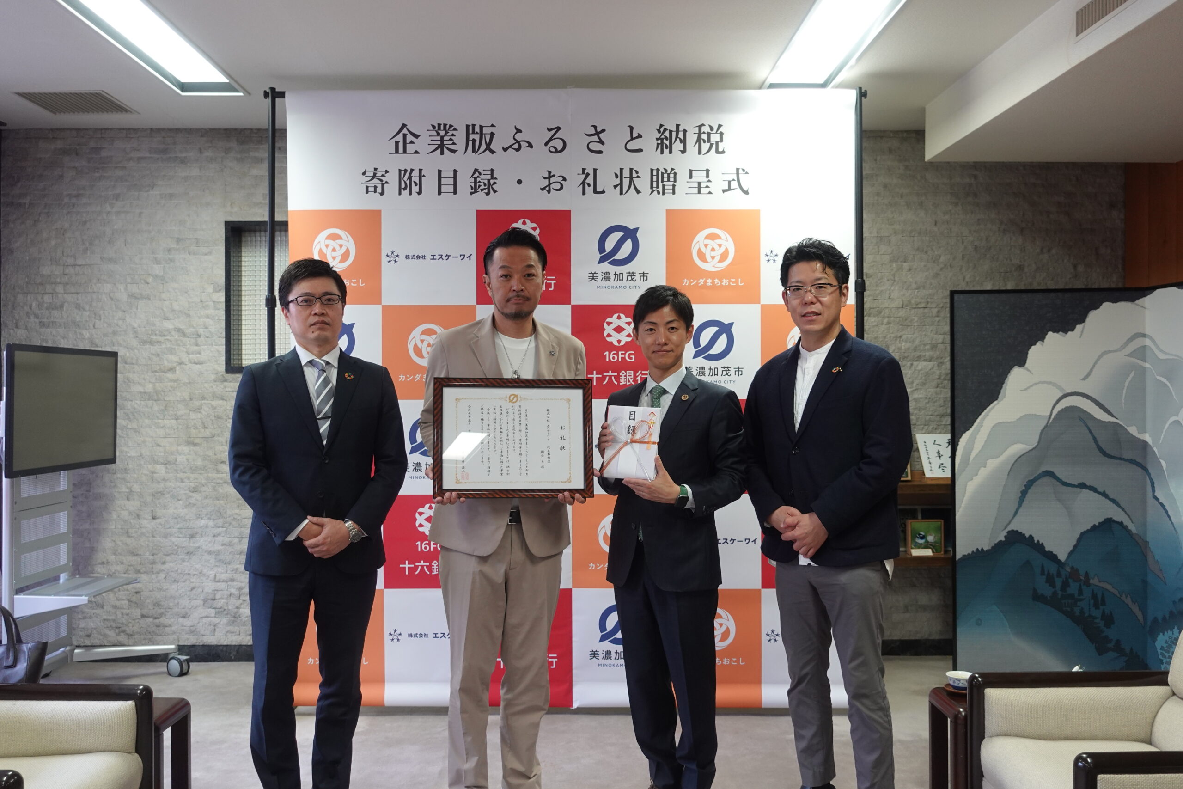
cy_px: 394
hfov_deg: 57.2
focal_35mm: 33
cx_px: 592
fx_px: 1084
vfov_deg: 40.0
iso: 400
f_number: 2.8
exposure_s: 1/40
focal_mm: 12.65
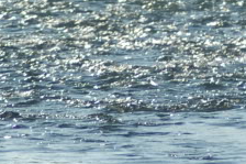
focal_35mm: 767
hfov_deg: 2.7
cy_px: 42
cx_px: 328
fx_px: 5237
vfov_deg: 1.8
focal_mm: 112
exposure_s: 1/2500
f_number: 4.2
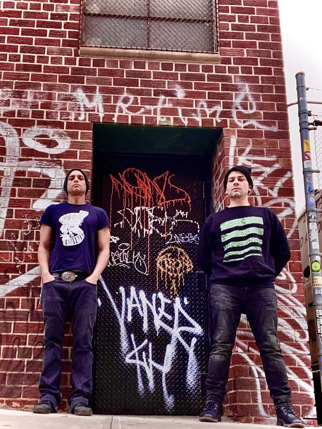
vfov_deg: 60.0
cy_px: 214
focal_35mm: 30
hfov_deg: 46.8
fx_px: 372
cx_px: 161
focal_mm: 2.71
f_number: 2.2
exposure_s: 1/60
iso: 320
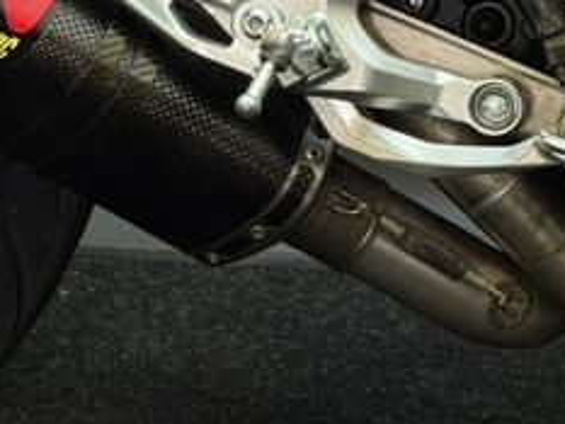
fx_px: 2156
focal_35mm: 132
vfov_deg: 11.2
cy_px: 39
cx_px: 36
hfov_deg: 14.7
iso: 160
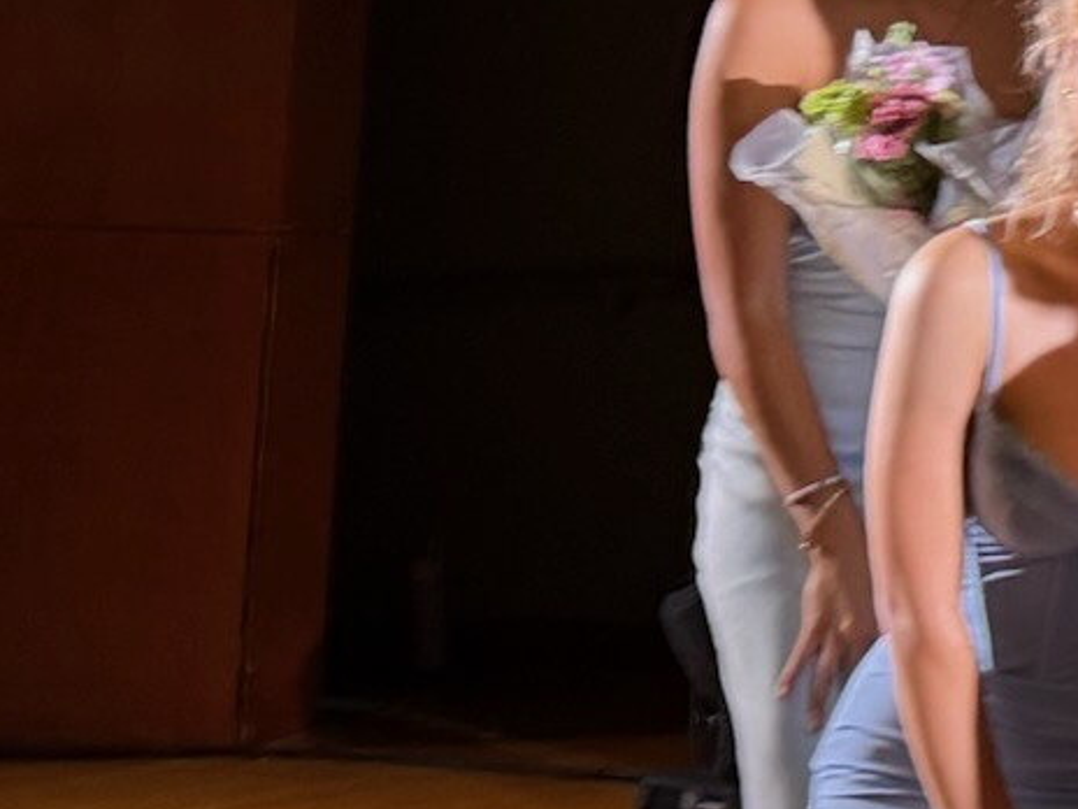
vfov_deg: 13.6
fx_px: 3301
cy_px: -116
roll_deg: -2.4
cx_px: 1617
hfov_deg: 16.8
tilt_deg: +3.2
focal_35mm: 106
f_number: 1.78
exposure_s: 1/60
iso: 320
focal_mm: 6.76
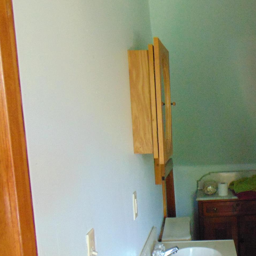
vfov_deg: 35.4
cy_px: 187
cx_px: 235
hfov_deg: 33.9
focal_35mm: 47
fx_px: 393
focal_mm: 4.5
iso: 500
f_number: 3
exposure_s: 1/20
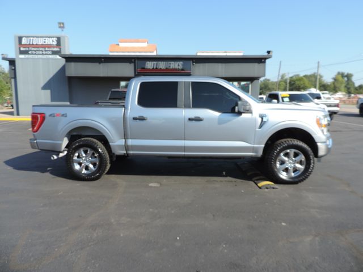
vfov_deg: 56.8
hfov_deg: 71.6
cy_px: 136
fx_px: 252
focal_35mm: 24
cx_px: 182
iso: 80
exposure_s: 1/640
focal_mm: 4.3
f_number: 3
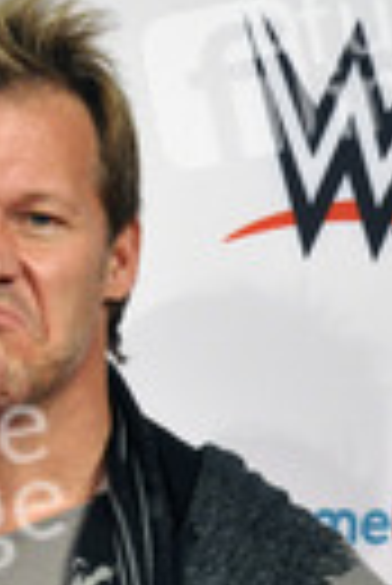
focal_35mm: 221
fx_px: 3600
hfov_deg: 6.2
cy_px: 738
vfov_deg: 9.2
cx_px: -36
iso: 1000
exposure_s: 1/160
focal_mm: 48
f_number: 6.3
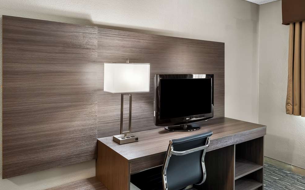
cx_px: 154
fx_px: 183
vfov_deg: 55.0
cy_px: 99
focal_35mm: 22
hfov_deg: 79.6
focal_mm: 14
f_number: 8
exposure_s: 1.6
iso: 800
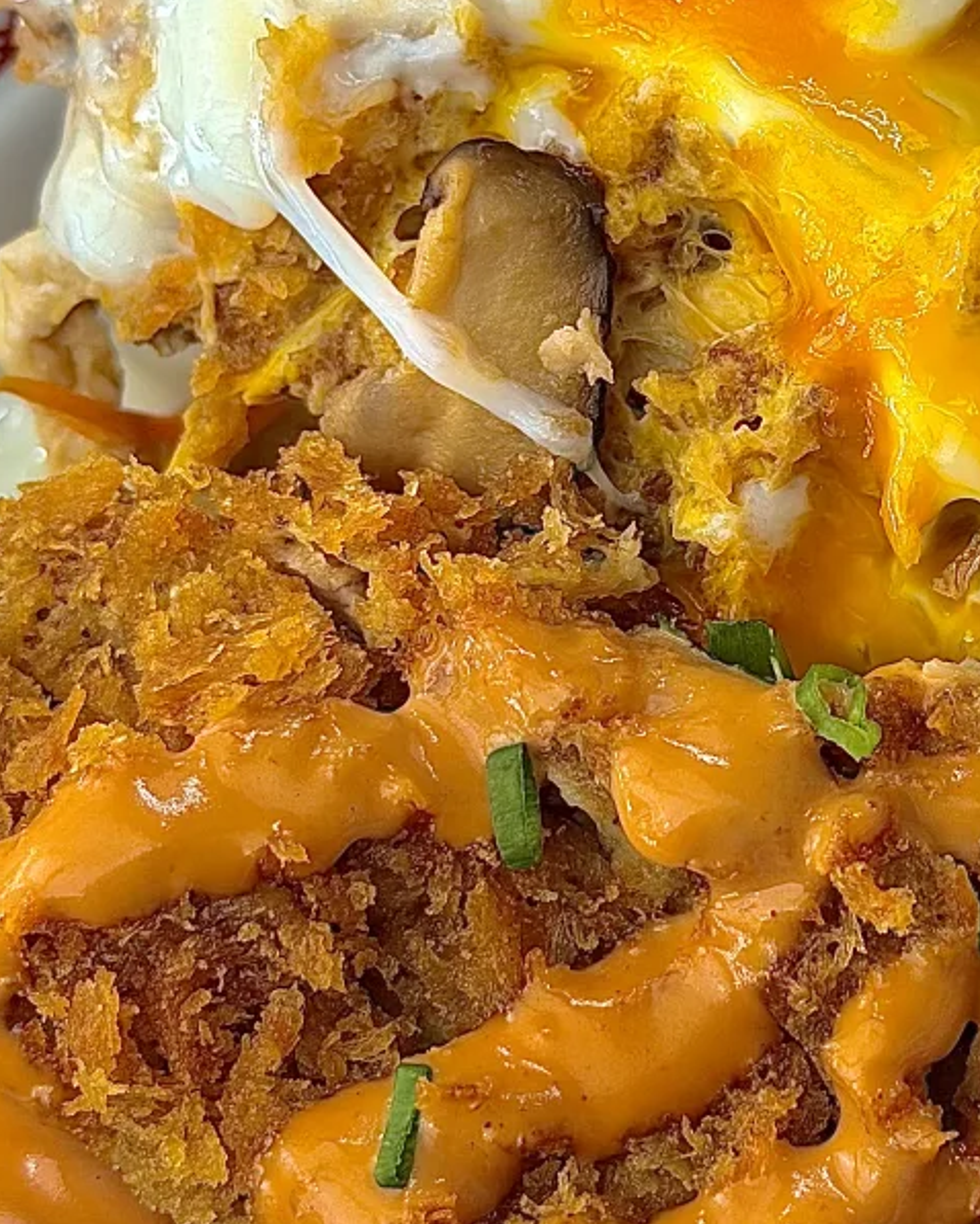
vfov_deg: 17.0
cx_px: 816
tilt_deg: -50.6
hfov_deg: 13.6
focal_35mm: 113
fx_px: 4095
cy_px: 416
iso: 100
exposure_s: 1/71
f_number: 1.78
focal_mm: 6.76
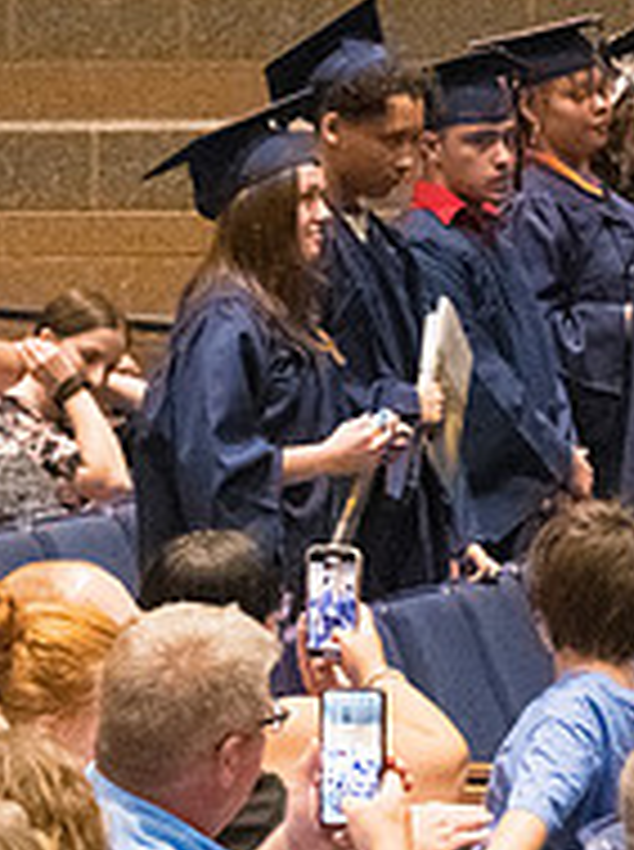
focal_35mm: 408
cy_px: 396
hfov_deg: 3.6
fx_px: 9997
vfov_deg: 4.9
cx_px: 1061
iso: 8000
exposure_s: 1/250
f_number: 4.5
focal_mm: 92
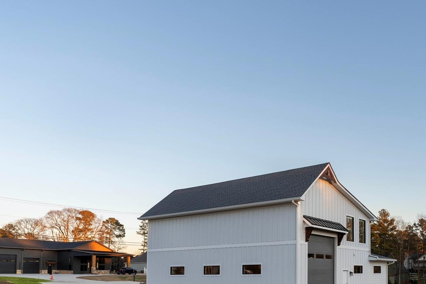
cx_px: 312
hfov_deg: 54.9
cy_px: 219
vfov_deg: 38.7
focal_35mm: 33
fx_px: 391
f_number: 6.3
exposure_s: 1/100
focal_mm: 18
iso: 320
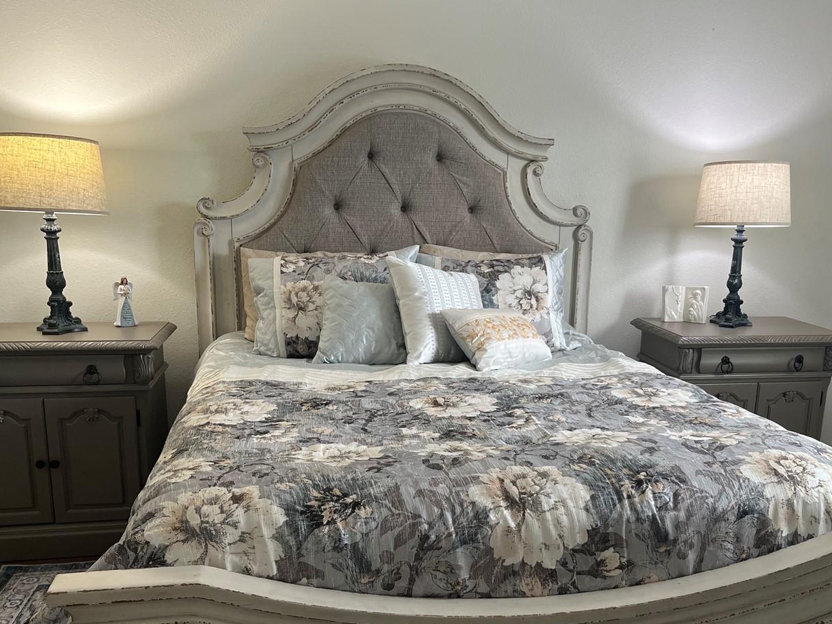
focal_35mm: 34
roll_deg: -1.0
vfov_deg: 41.5
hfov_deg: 53.8
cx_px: 464
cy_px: 394
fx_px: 817
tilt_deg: -13.0
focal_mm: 5.1
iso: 125
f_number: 1.6
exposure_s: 1/116
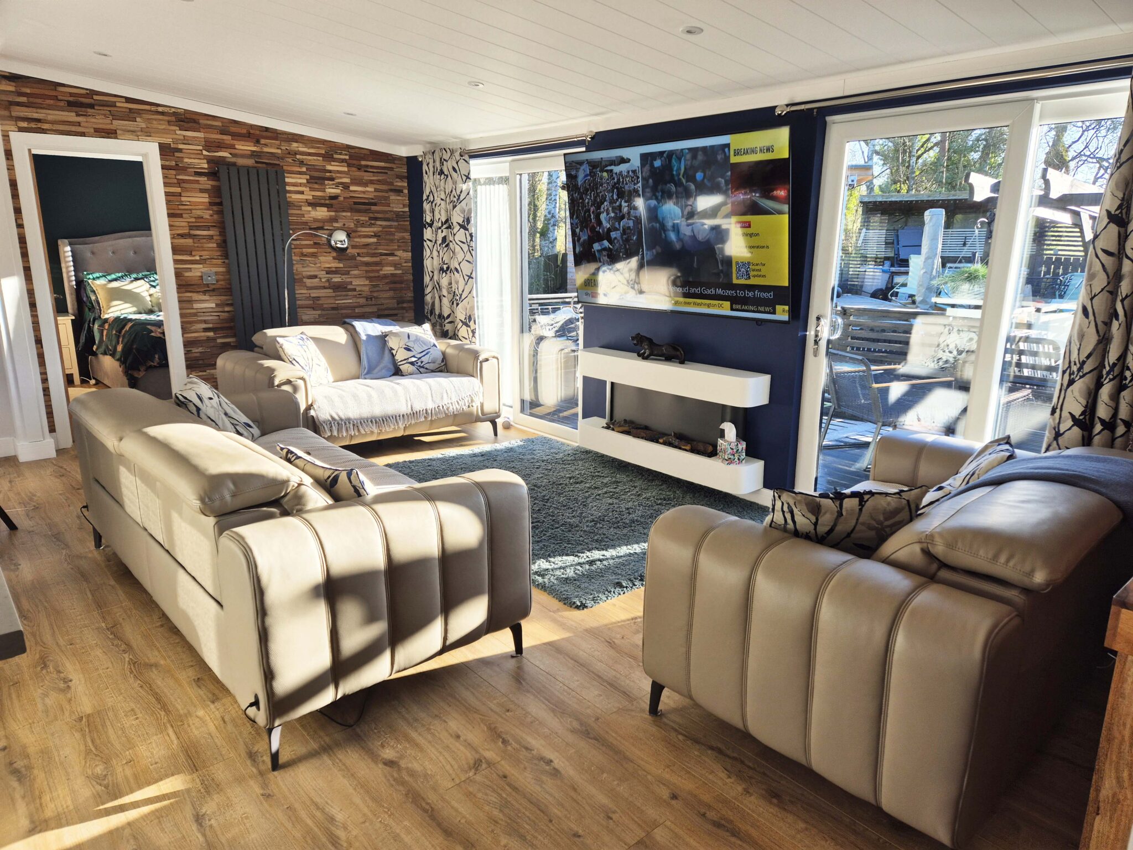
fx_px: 753
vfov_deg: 58.9
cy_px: 425
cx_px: 566
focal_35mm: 23
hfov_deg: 73.9
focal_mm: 5.4
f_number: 1.8
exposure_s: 1/146
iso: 25
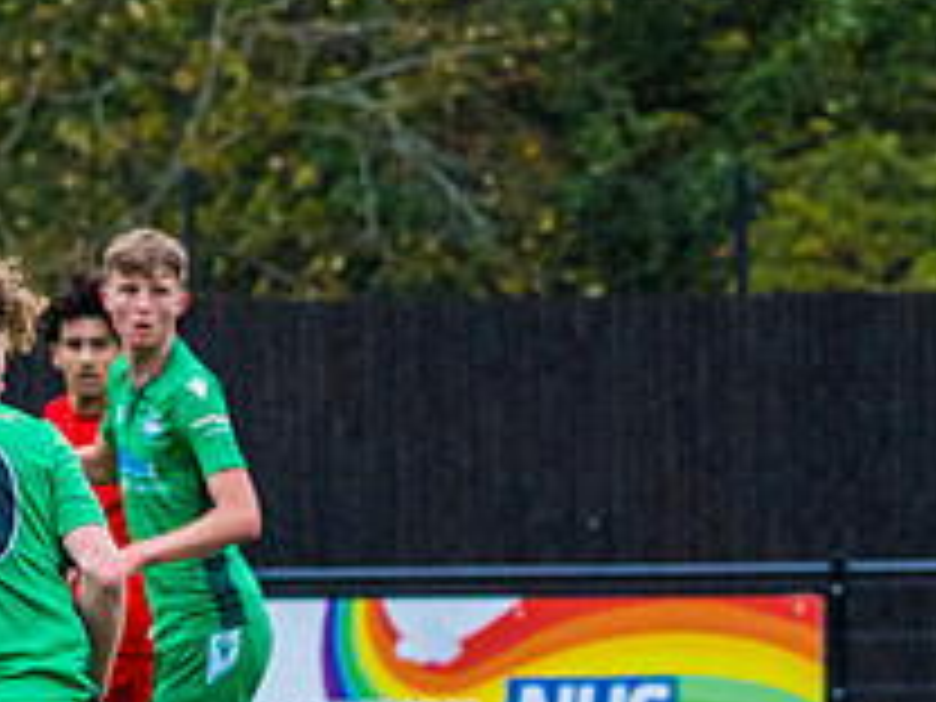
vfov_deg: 2.2
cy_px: 540
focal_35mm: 687
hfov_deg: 2.9
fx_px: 18576
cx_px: 893
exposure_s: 1/2000
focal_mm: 105
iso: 1000
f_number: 4
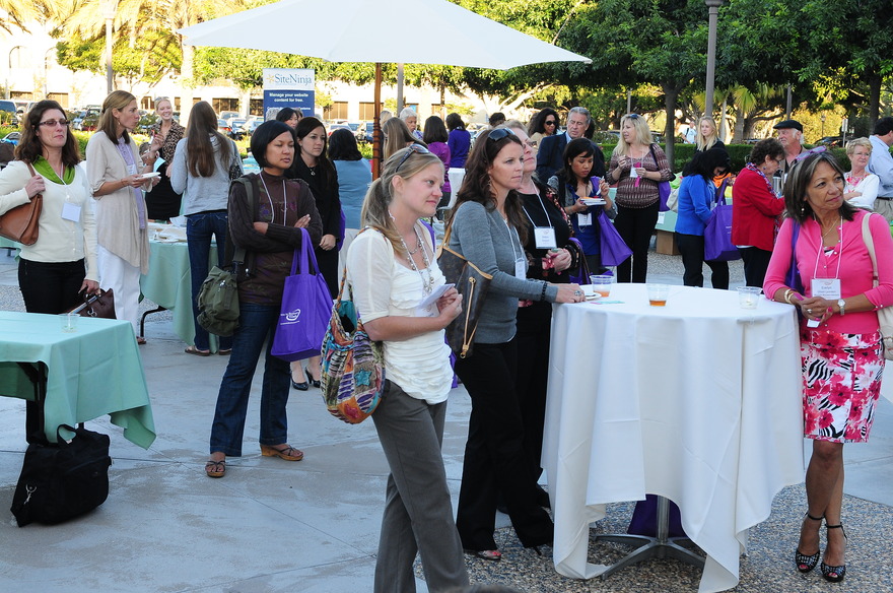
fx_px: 1412
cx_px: 446
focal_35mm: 57
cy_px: 296
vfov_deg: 23.7
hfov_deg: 35.1
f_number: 6.3
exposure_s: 1/100
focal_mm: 38
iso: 400
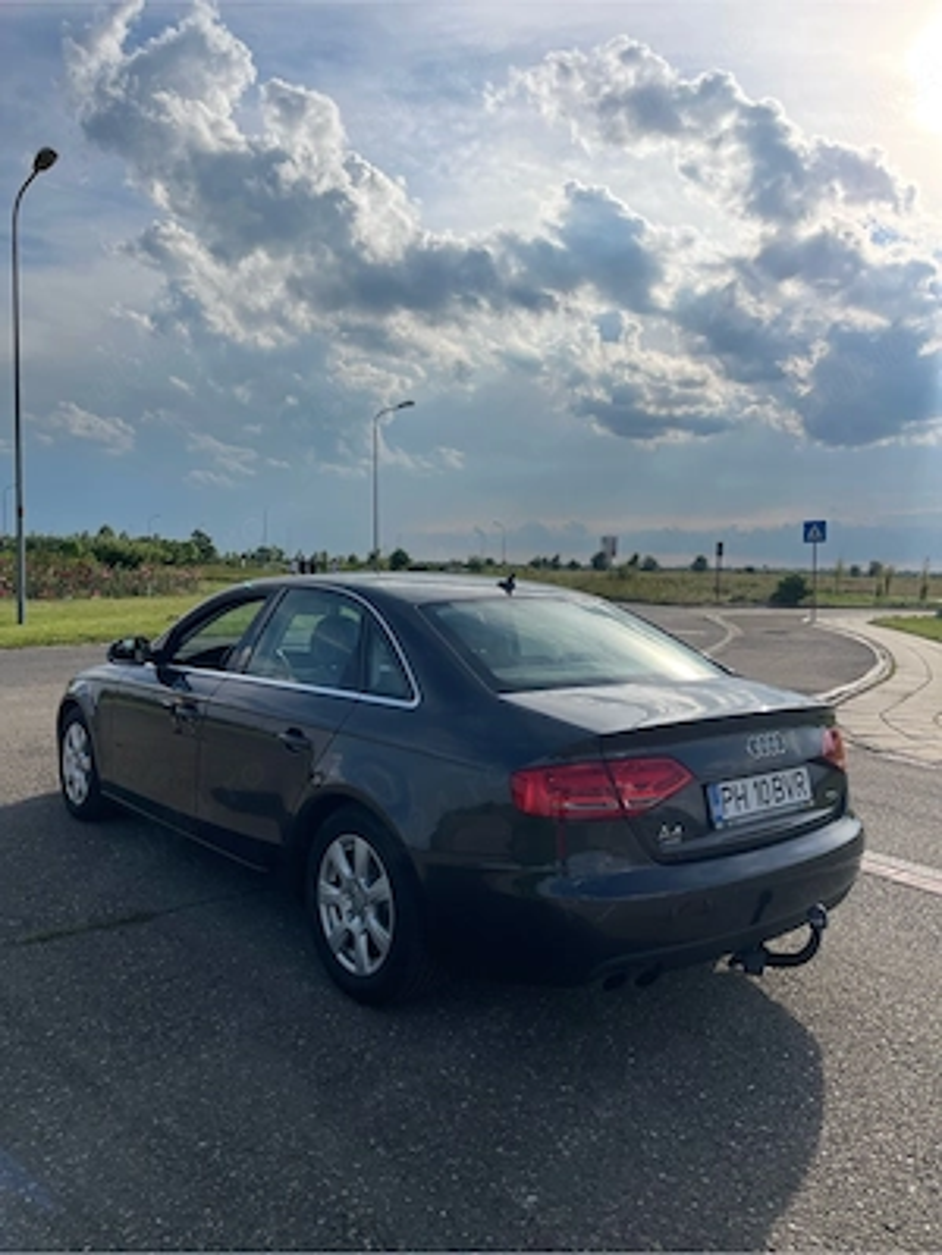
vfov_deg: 69.4
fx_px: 907
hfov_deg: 54.9
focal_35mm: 25
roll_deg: -1.3
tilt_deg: -4.8
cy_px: 628
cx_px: 471
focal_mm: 5.1
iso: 32
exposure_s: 1/5618
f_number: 1.6
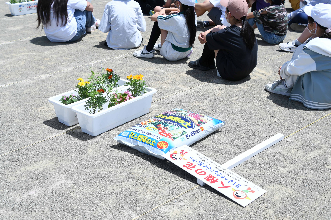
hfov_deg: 41.1
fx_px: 441
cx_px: 166
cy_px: 110
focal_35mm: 48
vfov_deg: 28.1
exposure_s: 1/500
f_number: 7.1
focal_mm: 32
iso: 100
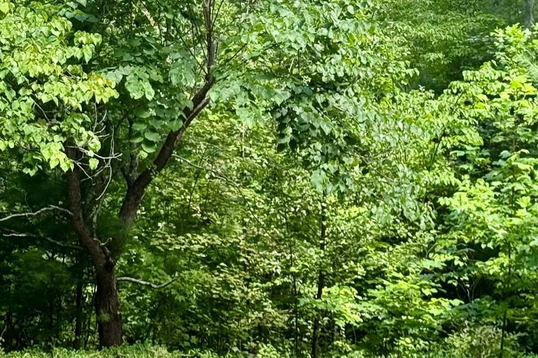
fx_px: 1793
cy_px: -1
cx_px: 437
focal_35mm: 120
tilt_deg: -0.4
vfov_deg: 11.3
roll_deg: -1.9
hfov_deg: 16.9
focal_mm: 6.76
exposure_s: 1/454
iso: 64
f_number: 1.78
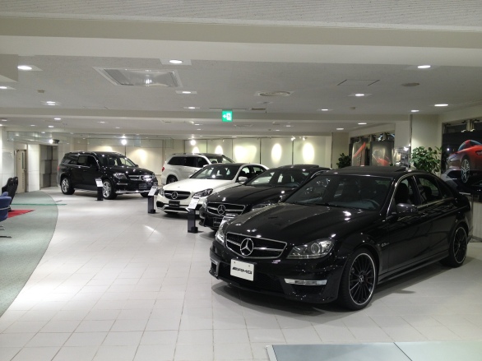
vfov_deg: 40.7
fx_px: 487
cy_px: 180
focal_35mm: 35
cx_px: 241
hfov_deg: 52.6
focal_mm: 4.28
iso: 50
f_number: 2.4
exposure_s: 1/30
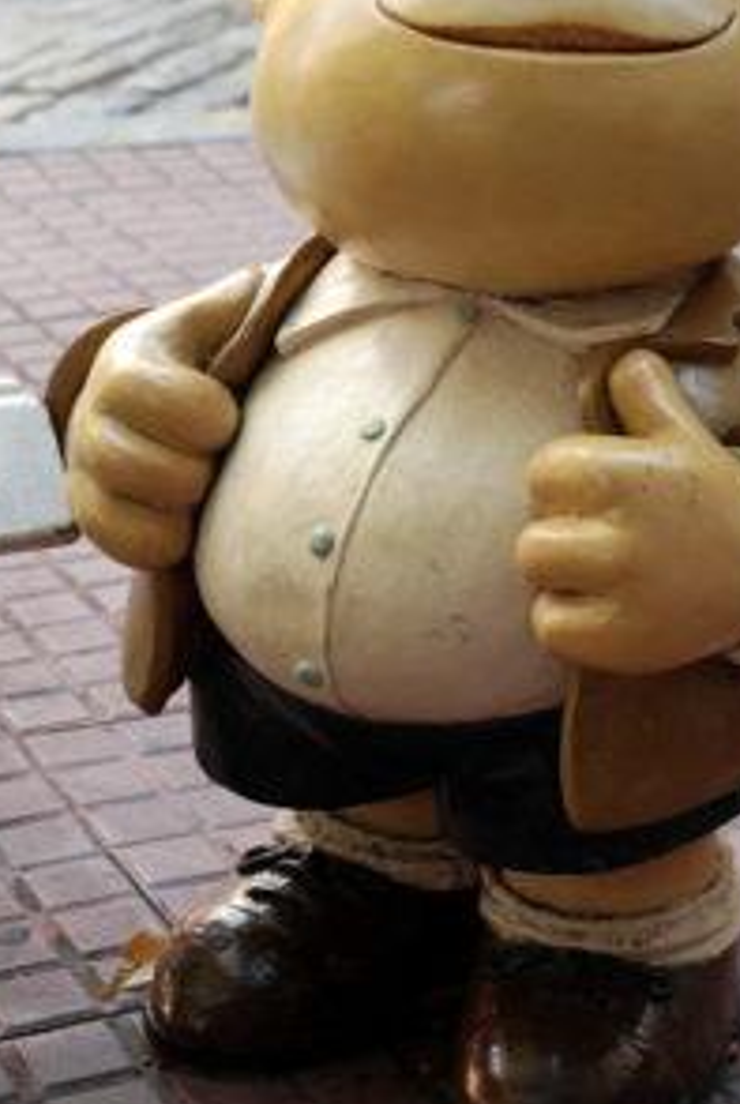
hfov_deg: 13.5
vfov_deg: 19.9
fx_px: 3134
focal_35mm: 102
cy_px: 300
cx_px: 460
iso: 100
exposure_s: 1/40
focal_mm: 40
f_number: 4.5
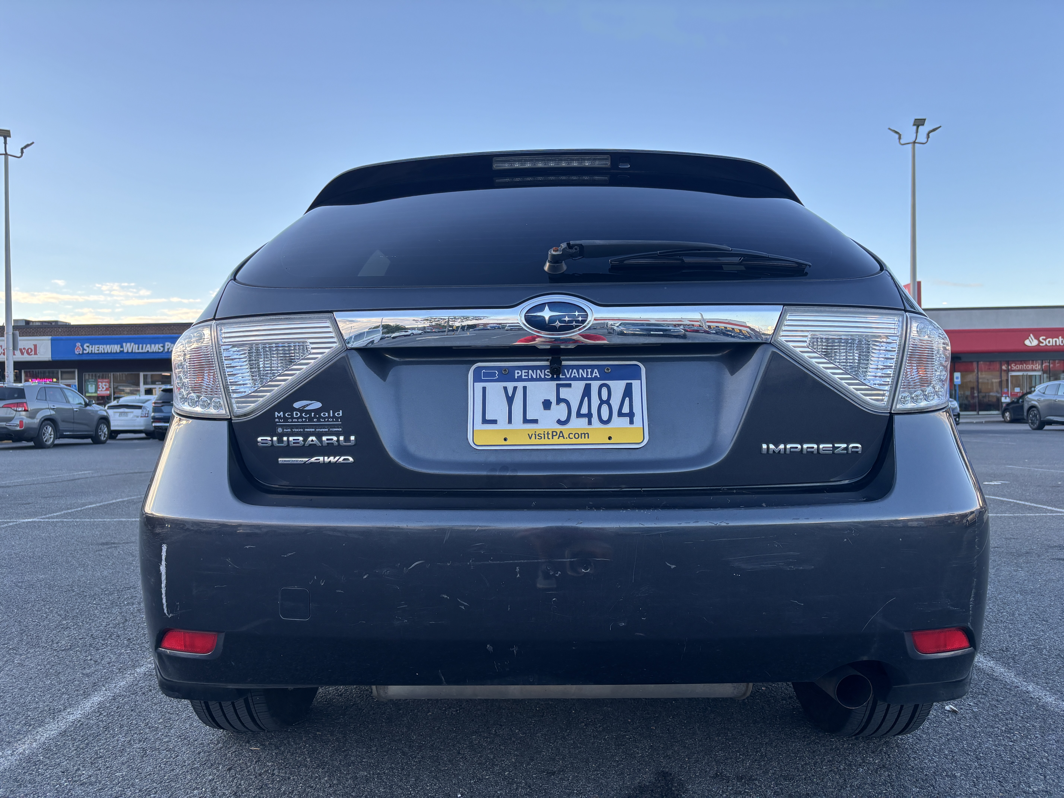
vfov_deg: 53.1
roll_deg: +1.5
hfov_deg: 67.3
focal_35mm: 26
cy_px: 399
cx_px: 532
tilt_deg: -0.8
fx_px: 799
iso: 50
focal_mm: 5.96
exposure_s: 1/364
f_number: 1.6
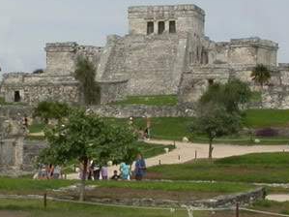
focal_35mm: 130
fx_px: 1085
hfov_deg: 15.1
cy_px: 117
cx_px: 54
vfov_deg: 11.4
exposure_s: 1/348
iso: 100
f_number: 7.5
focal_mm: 7.85
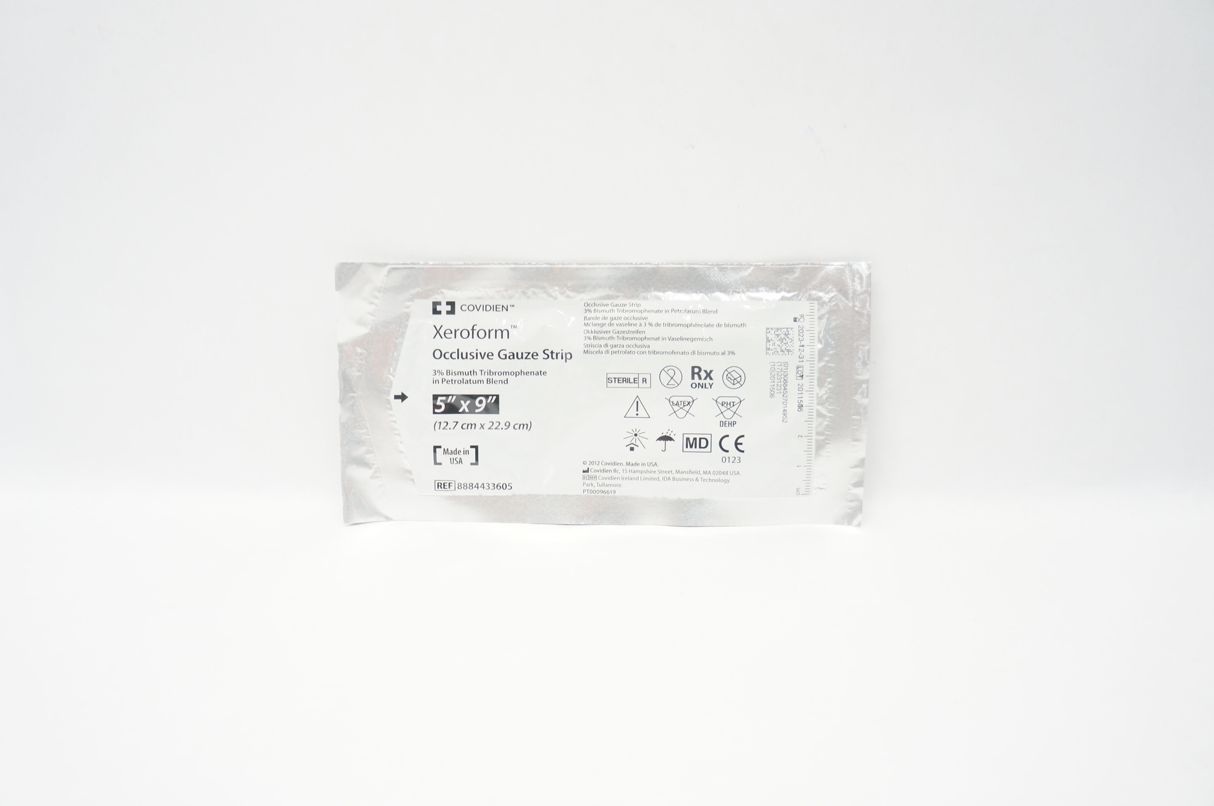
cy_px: 403
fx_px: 910
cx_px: 607
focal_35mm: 27
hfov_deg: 67.4
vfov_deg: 47.8
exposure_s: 1/80
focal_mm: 18
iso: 400
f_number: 3.5
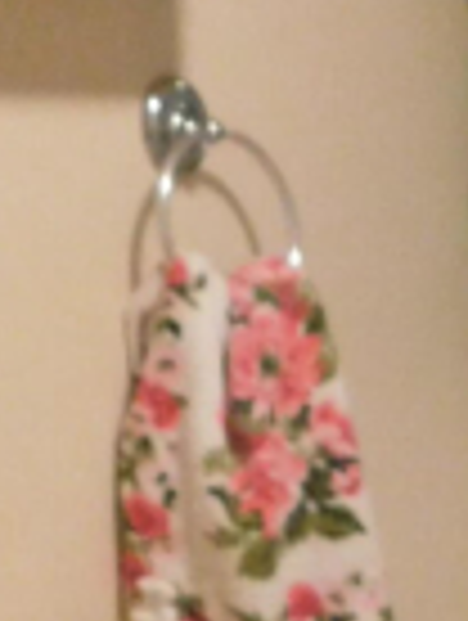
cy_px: 448
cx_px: 675
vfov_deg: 17.6
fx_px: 1995
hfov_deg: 12.8
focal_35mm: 111
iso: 800
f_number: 3
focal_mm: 4
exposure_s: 1/8
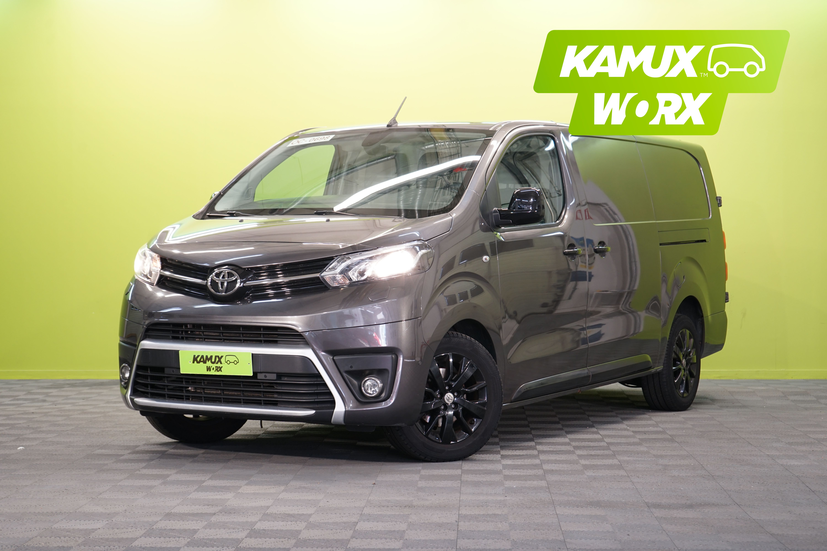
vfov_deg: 19.5
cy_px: 276
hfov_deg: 28.8
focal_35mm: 70
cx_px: 414
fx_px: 1608
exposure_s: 1/20
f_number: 5.6
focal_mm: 70
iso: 400
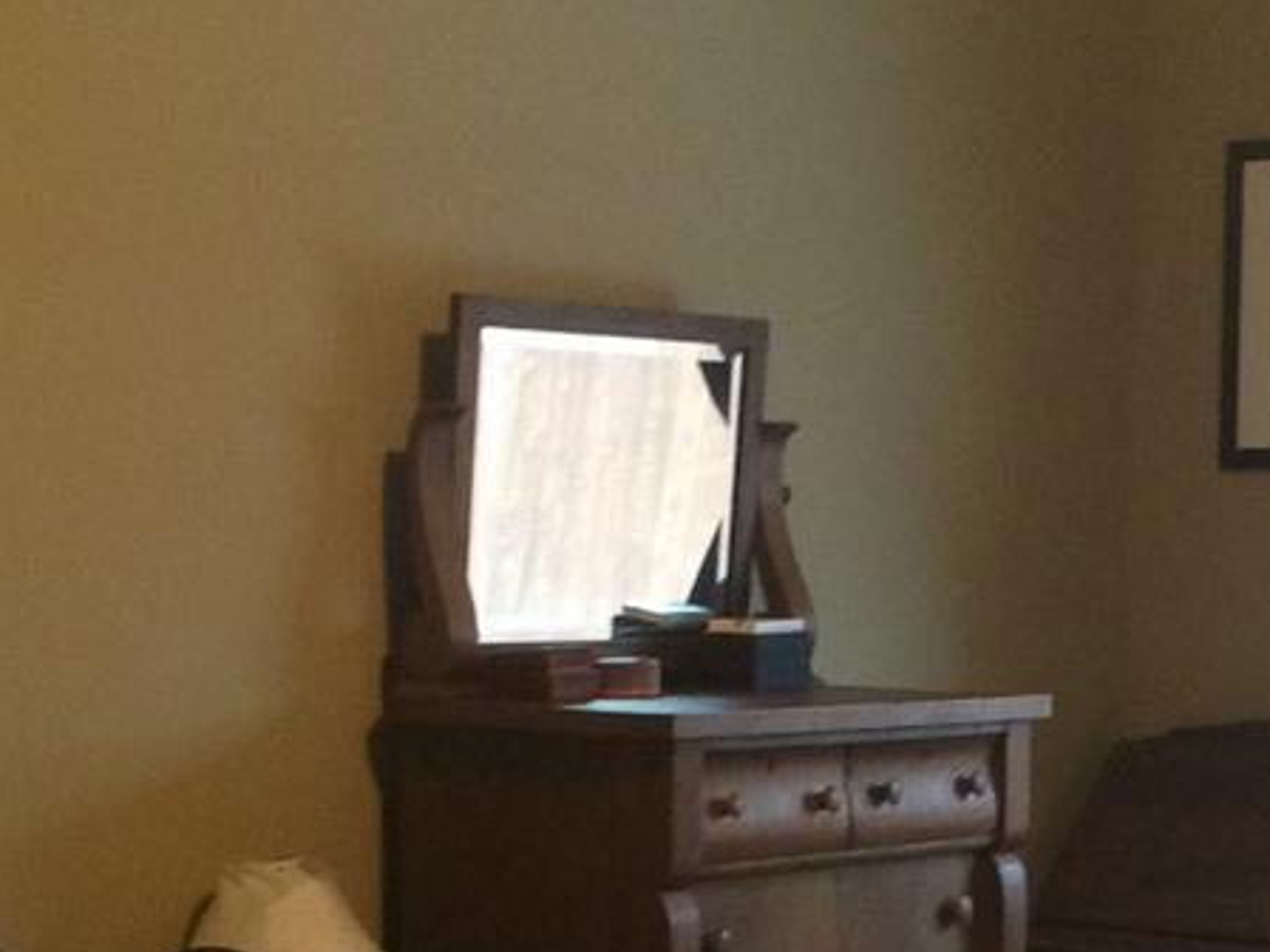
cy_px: 992
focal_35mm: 97
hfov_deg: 20.0
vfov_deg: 14.9
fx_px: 3559
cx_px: 1035
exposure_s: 1/30
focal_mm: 4.15
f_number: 2.2
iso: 200
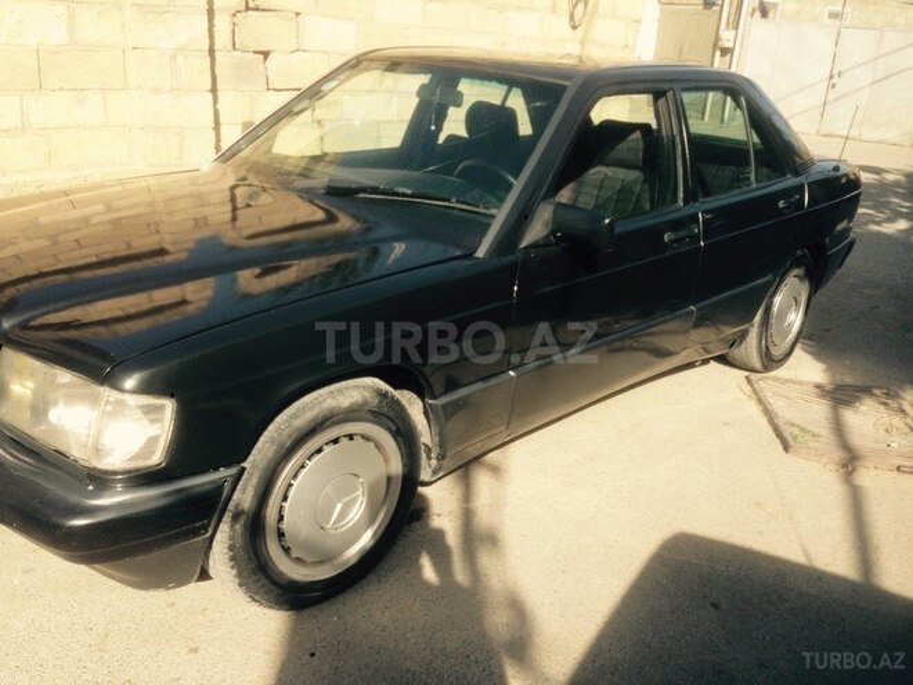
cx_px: 456
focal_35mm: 33
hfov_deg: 55.4
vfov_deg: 42.9
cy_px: 342
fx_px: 870
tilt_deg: -18.5
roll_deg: -5.5
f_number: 2.4
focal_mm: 4.12
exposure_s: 1/821
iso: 50
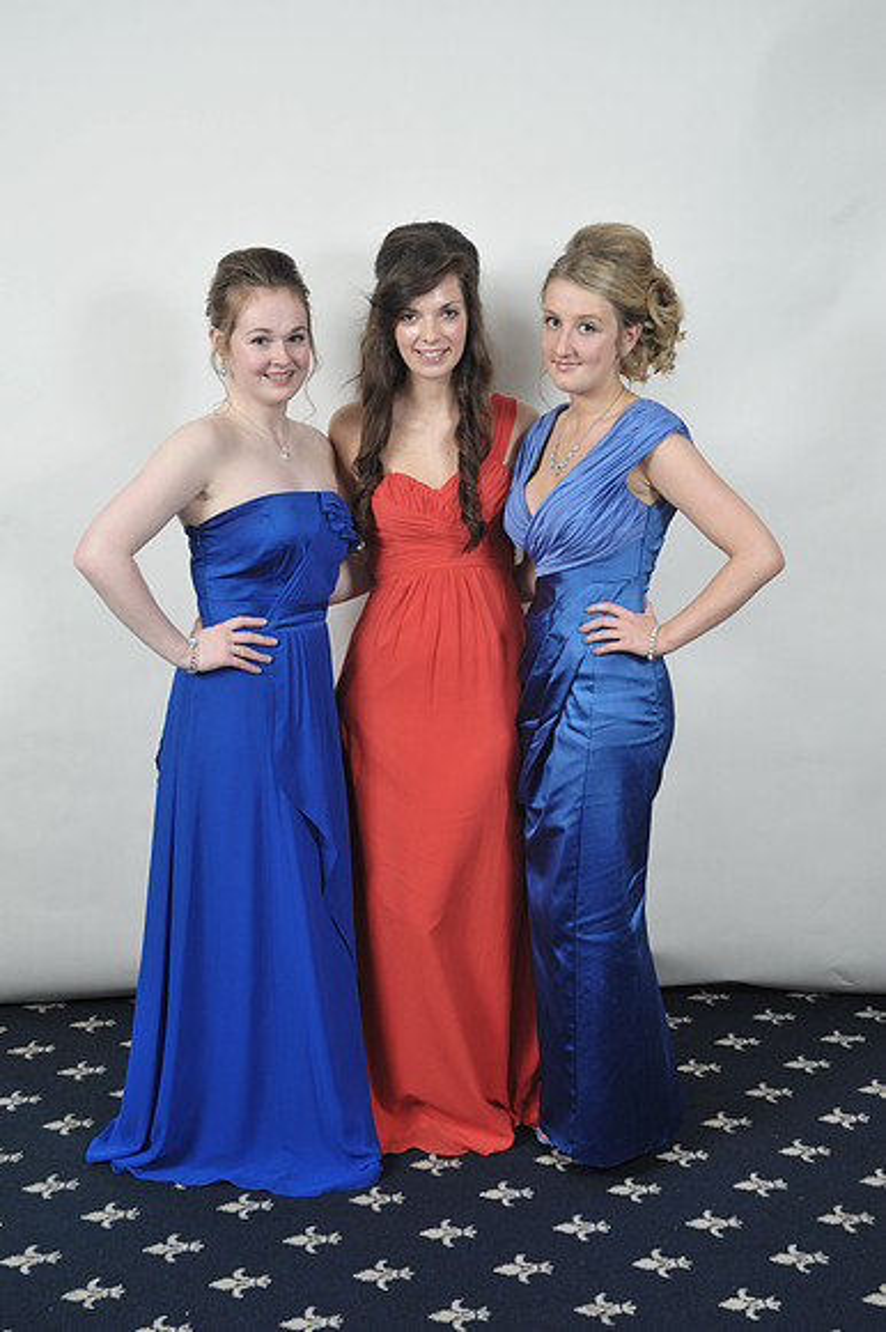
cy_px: 666
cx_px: 443
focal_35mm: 45
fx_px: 1663
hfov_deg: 29.8
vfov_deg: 43.6
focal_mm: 45
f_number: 7.1
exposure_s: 1/160
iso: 1000
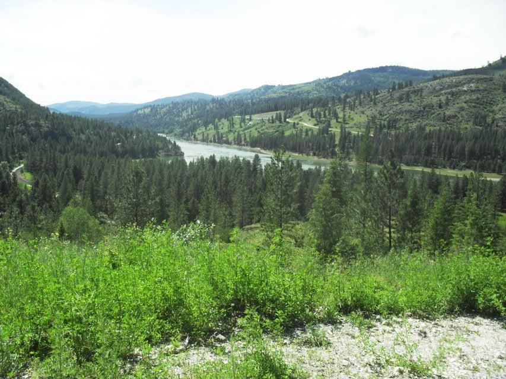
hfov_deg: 52.6
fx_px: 512
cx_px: 253
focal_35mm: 35
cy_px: 190
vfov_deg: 40.7
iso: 100
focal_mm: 6.3
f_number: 8.4
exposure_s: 1/125
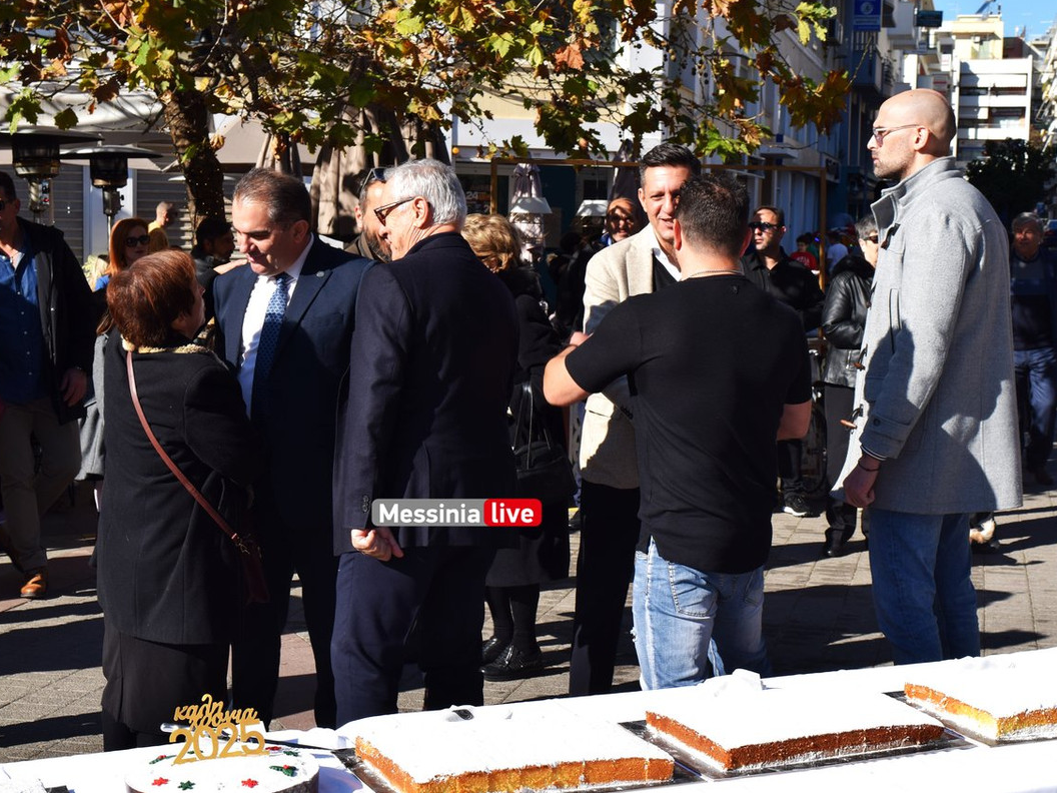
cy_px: 393
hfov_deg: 32.7
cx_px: 530
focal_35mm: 59
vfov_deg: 24.8
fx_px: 1802
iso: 100
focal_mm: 36
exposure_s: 1/200
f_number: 11
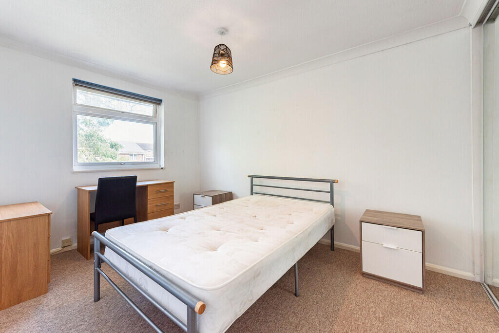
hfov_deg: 104.2
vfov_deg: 81.3
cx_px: 250
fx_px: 194
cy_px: 166
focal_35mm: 14
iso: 320
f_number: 7.1
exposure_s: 1/60
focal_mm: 14
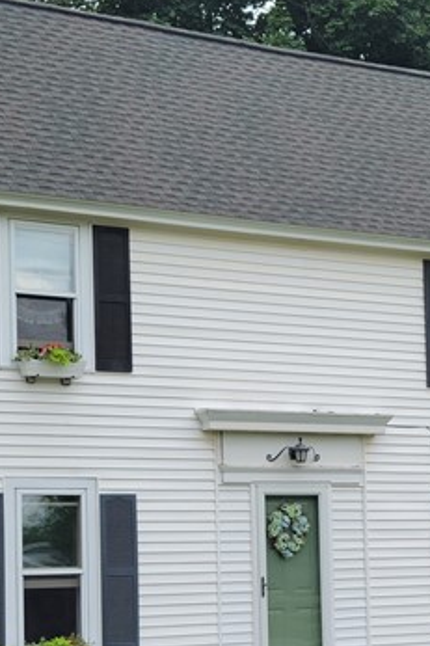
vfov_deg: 23.4
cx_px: 337
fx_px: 1542
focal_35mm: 86
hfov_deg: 15.8
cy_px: 497
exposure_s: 1/508
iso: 25
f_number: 2
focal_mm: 5.9
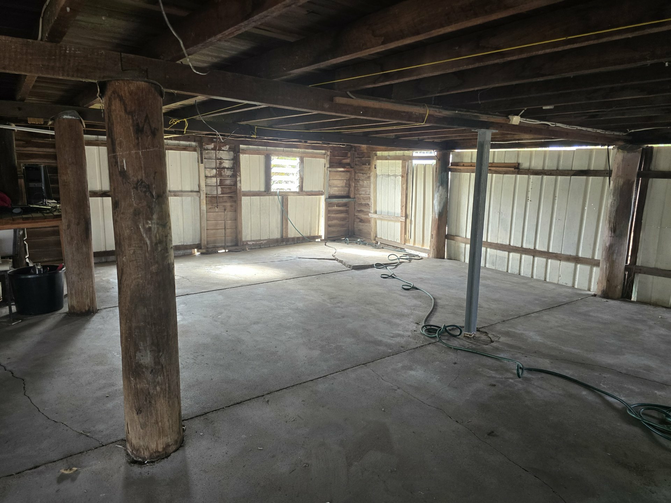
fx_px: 446
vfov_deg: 58.9
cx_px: 336
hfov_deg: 73.9
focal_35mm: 23
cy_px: 252
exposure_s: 1/120
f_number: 1.7
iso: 320
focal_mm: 6.3
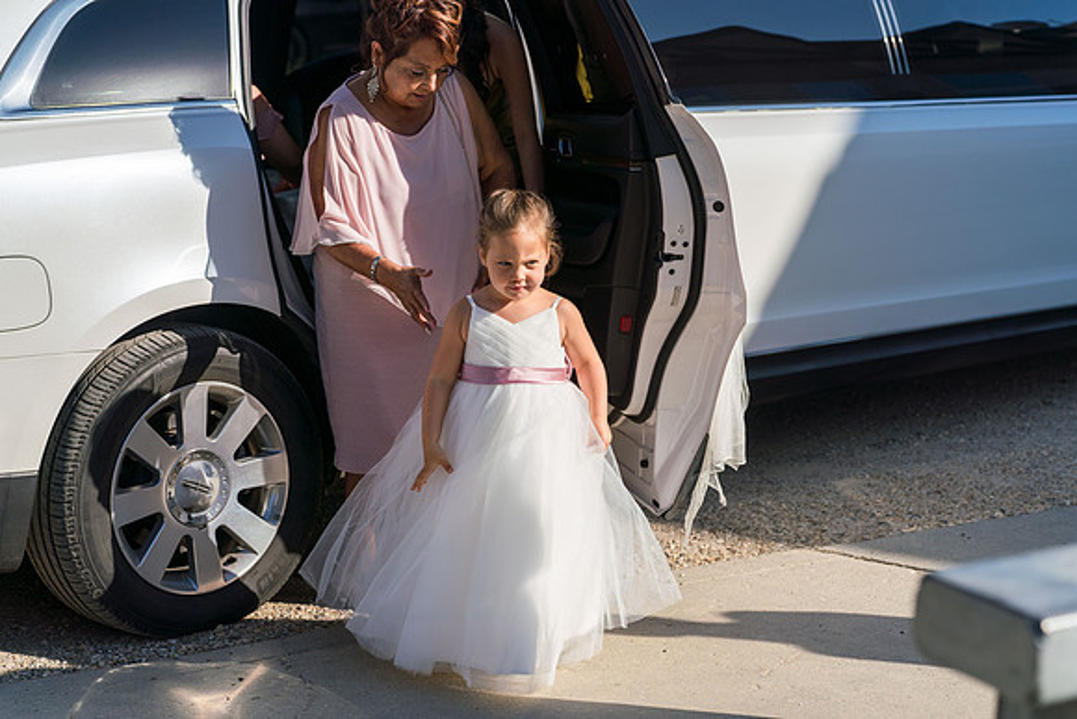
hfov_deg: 30.1
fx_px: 2005
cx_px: 538
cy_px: 360
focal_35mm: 67
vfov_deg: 20.3
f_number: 4
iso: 250
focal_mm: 67
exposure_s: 1/2500
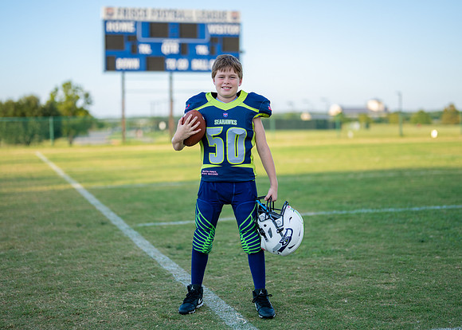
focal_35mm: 61
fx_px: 805
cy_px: 163
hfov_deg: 32.0
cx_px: 232
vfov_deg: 23.1
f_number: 1.2
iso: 100
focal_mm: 50
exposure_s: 1/2000
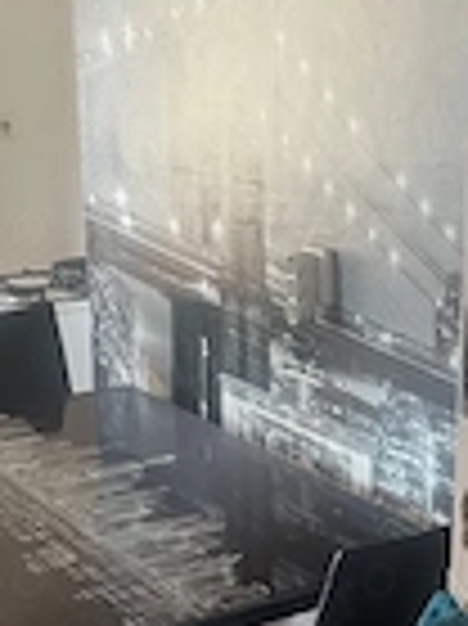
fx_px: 1354
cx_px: 342
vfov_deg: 26.0
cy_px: 369
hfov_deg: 19.5
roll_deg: -0.7
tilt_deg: -14.5
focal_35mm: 75
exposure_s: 1/50
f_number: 1.6
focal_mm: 4.2
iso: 200
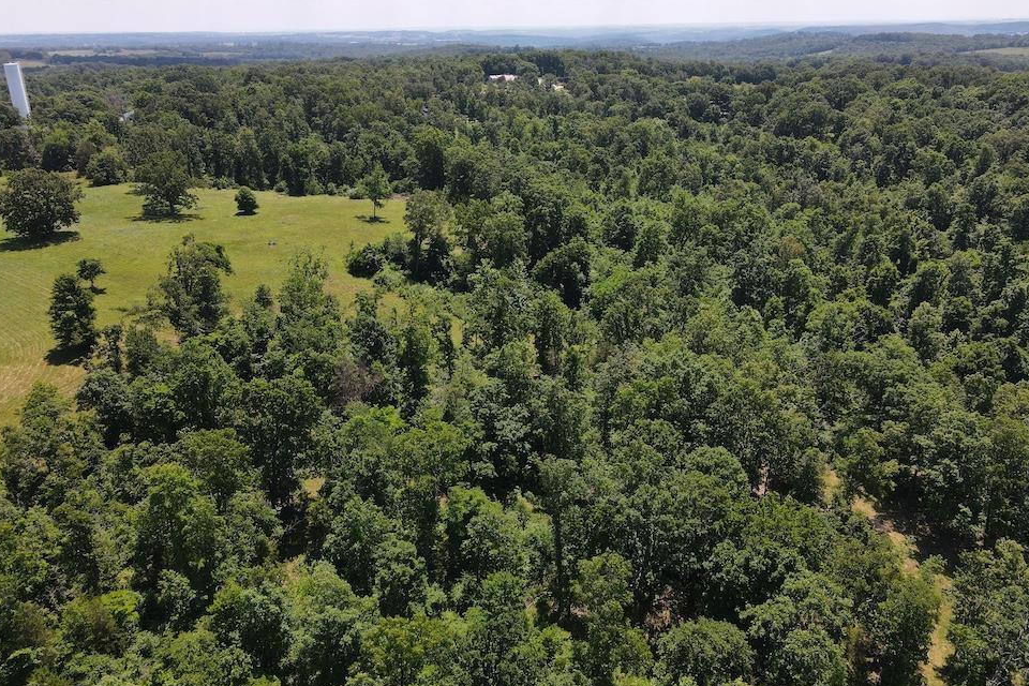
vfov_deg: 49.5
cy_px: 313
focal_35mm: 26
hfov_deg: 69.4
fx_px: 743
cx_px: 526
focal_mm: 4.5
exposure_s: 1/30
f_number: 2.8
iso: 100
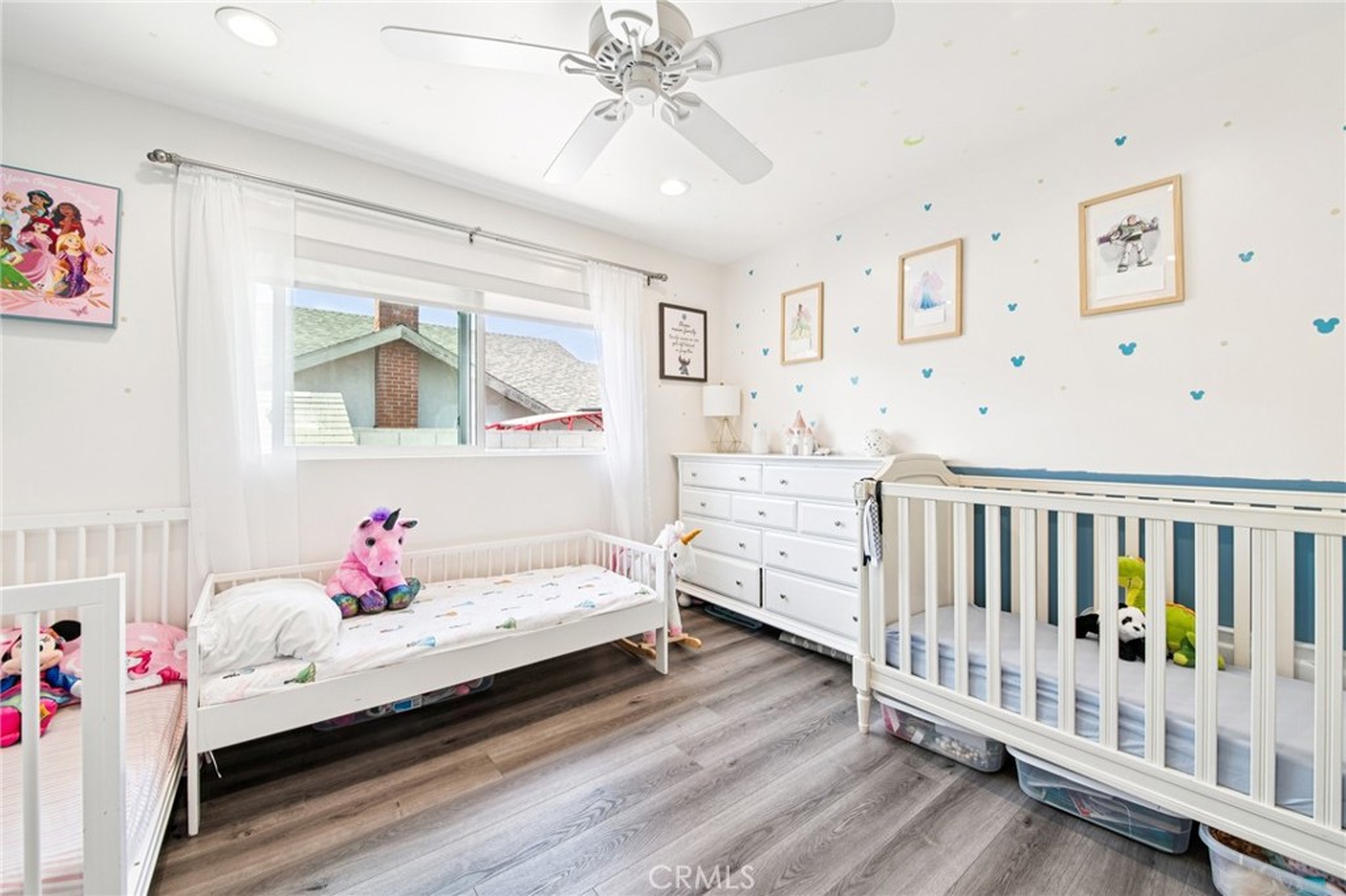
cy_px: 448
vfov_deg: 85.4
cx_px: 673
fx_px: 486
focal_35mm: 13
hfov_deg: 108.3
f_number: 8
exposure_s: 1/13
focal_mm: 13
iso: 250
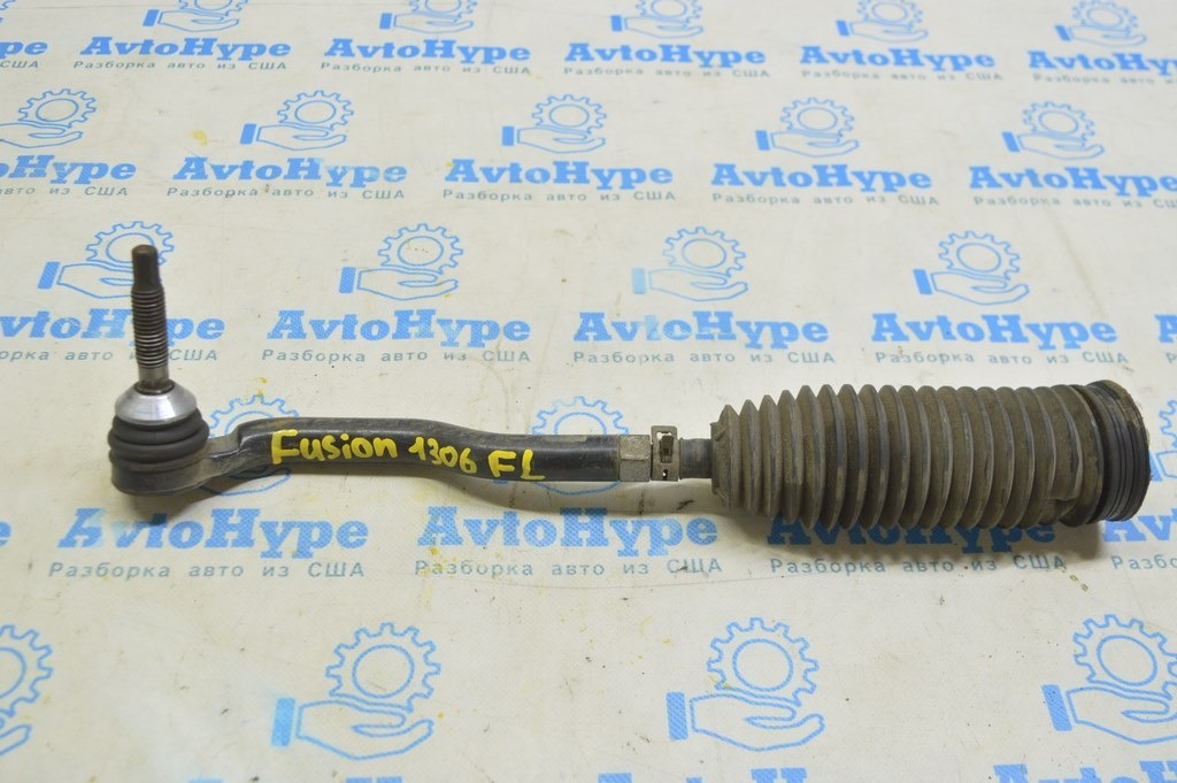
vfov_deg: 34.2
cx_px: 588
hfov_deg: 49.6
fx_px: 1274
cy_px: 392
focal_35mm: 39
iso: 400
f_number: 5.6
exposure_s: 1/20
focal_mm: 26
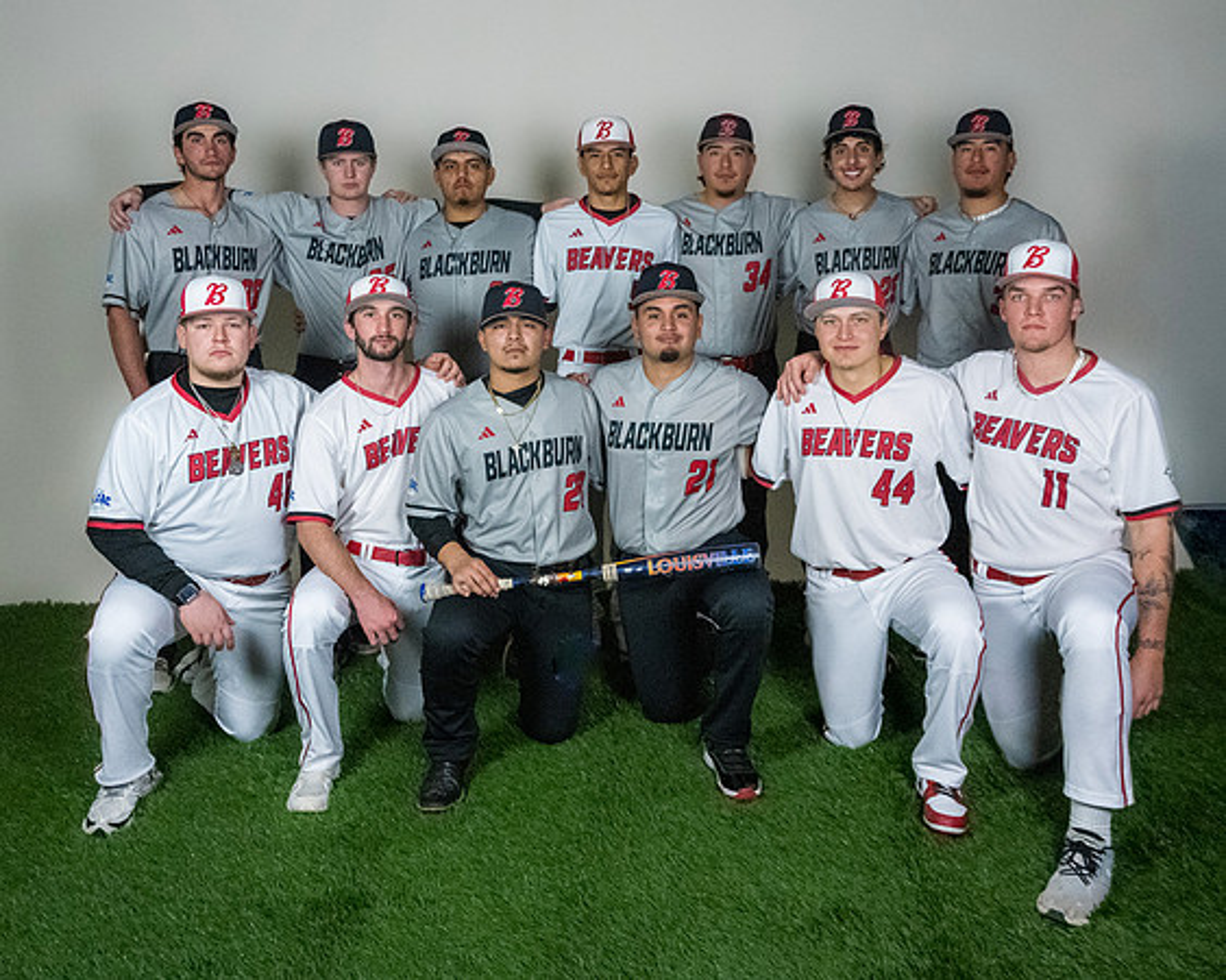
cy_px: 421
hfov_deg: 56.8
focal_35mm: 31
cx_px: 633
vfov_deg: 46.6
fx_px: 1135
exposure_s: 1/160
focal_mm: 24
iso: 6400
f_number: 6.3
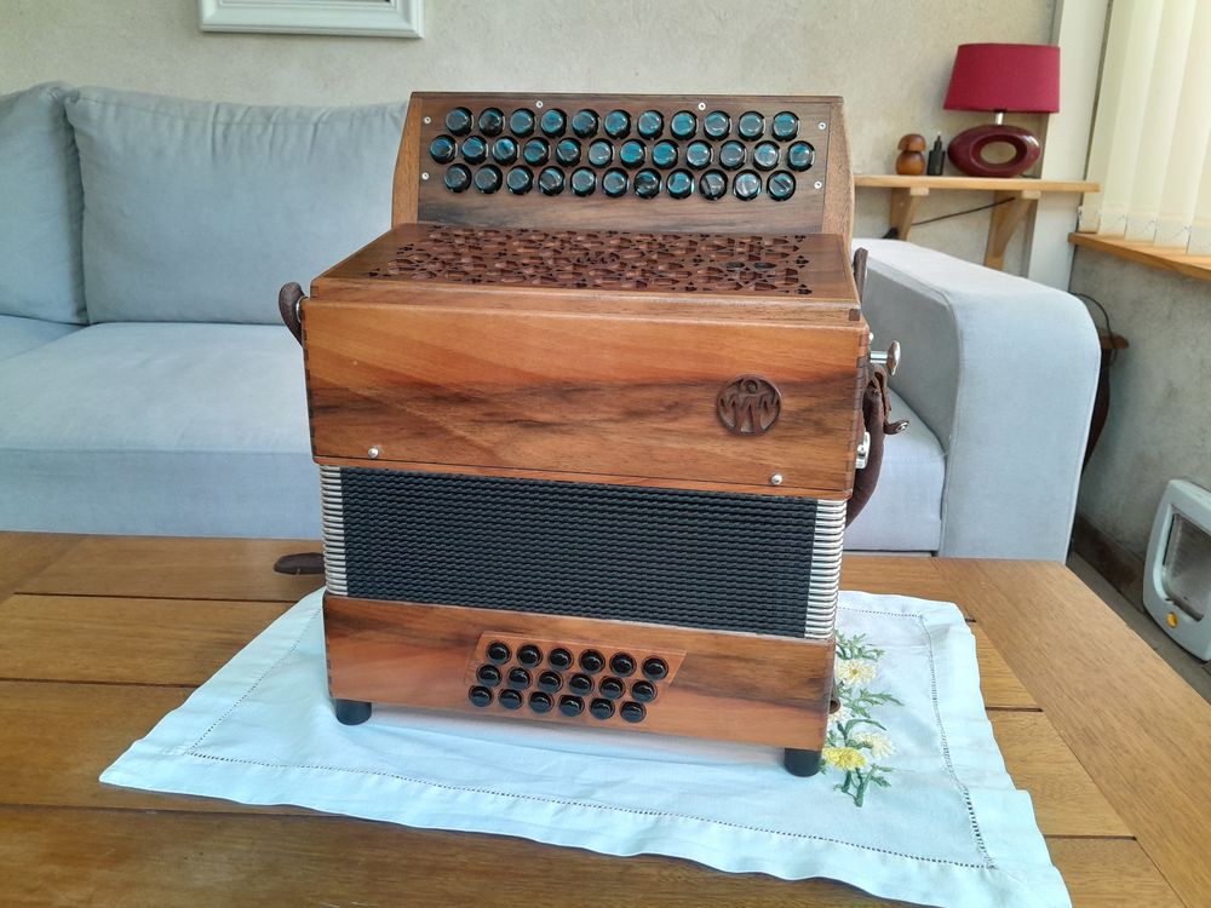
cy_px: 454
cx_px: 606
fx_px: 910
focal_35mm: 26
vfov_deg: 53.1
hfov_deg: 67.3
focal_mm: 3.98
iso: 250
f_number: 1.8
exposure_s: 1/50
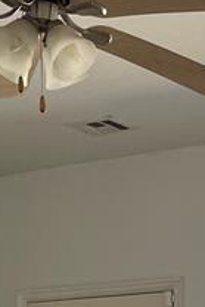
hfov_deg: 10.7
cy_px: 524
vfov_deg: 14.4
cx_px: 168
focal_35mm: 128
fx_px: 1091
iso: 100
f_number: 1.6
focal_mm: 5.1
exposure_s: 1/121
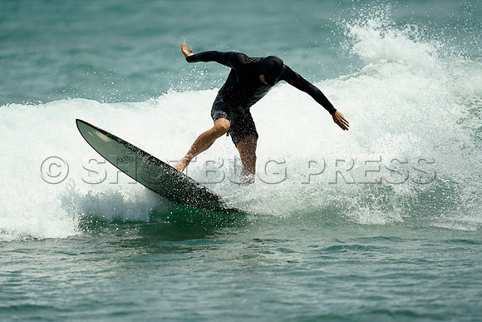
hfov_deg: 5.2
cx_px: 241
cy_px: 161
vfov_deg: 3.4
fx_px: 5357
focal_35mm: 400
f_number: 2.8
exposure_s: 1/1600
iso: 125
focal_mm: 400
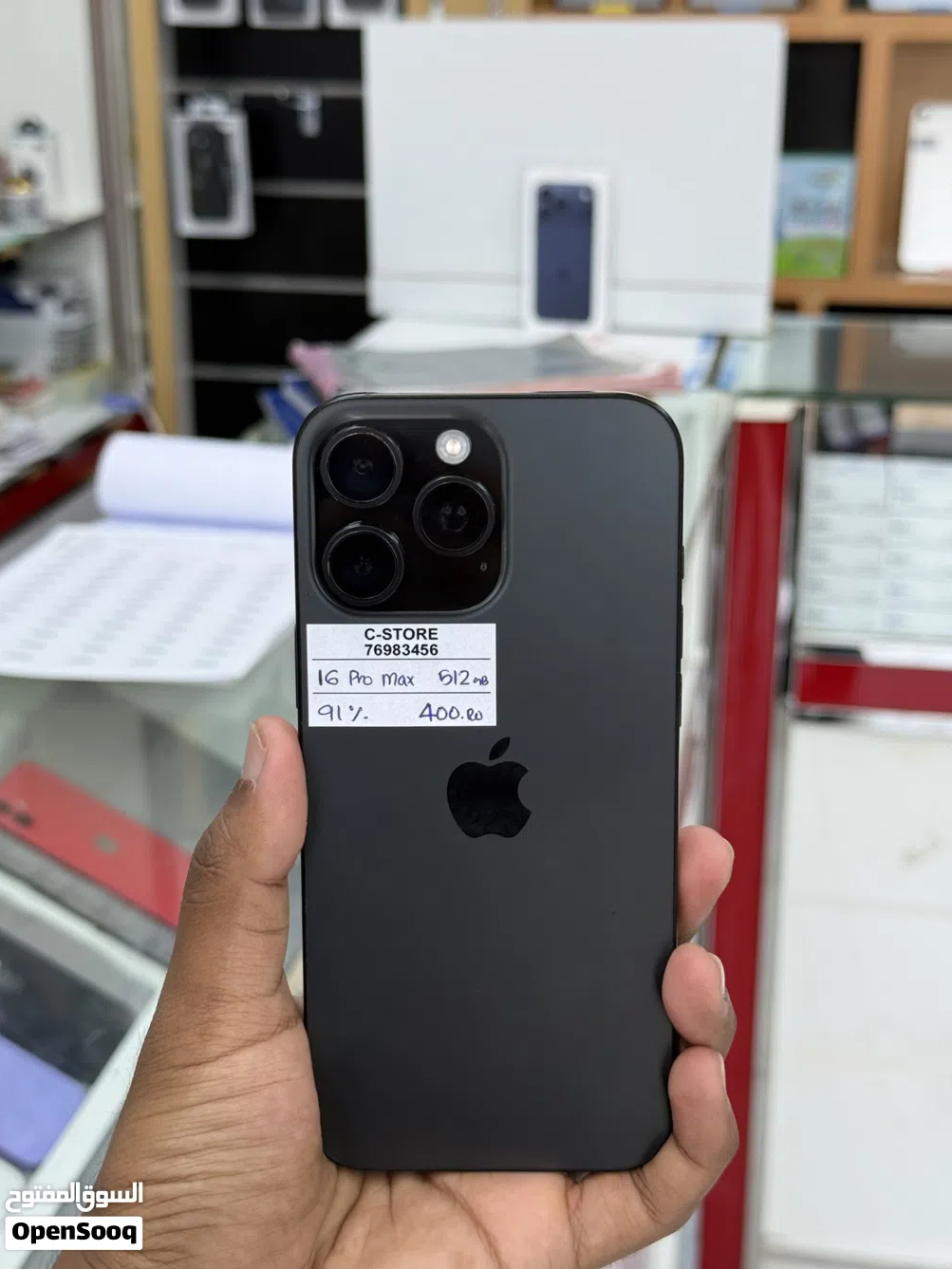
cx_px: 468
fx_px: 1796
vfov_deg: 38.9
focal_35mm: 49
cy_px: 625
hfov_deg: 29.7
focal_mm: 6.76
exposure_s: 1/407
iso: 64
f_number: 1.78
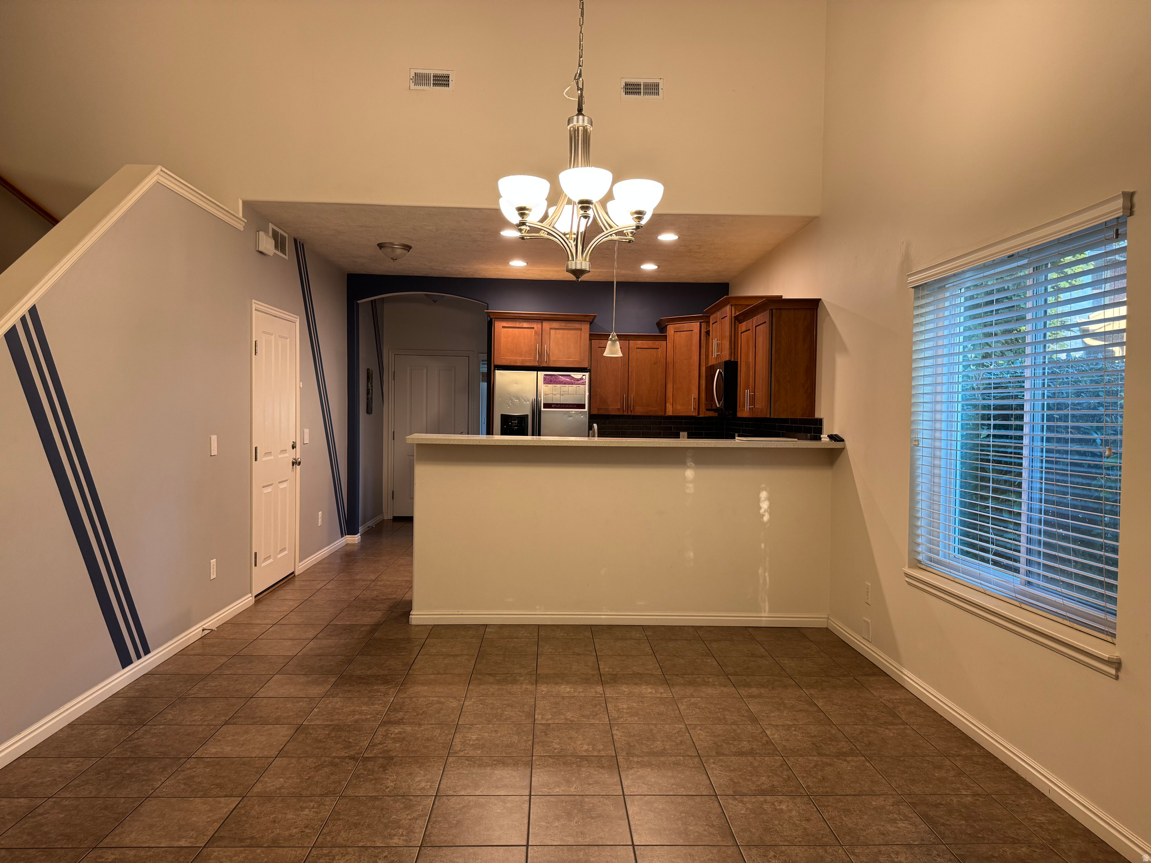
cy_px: 432
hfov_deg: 71.6
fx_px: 798
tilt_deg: -2.1
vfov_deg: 56.8
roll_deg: -0.7
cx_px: 576
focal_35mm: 24
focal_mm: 6.76
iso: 160
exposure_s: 1/60
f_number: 1.78
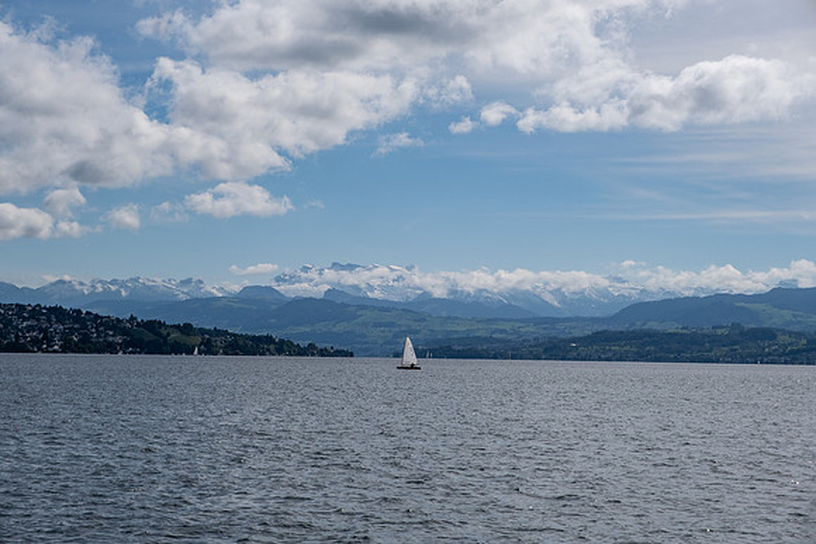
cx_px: 408
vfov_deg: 16.5
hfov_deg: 24.5
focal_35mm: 83
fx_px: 1882
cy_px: 272
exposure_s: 1/2200
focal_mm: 55
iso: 160
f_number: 6.4
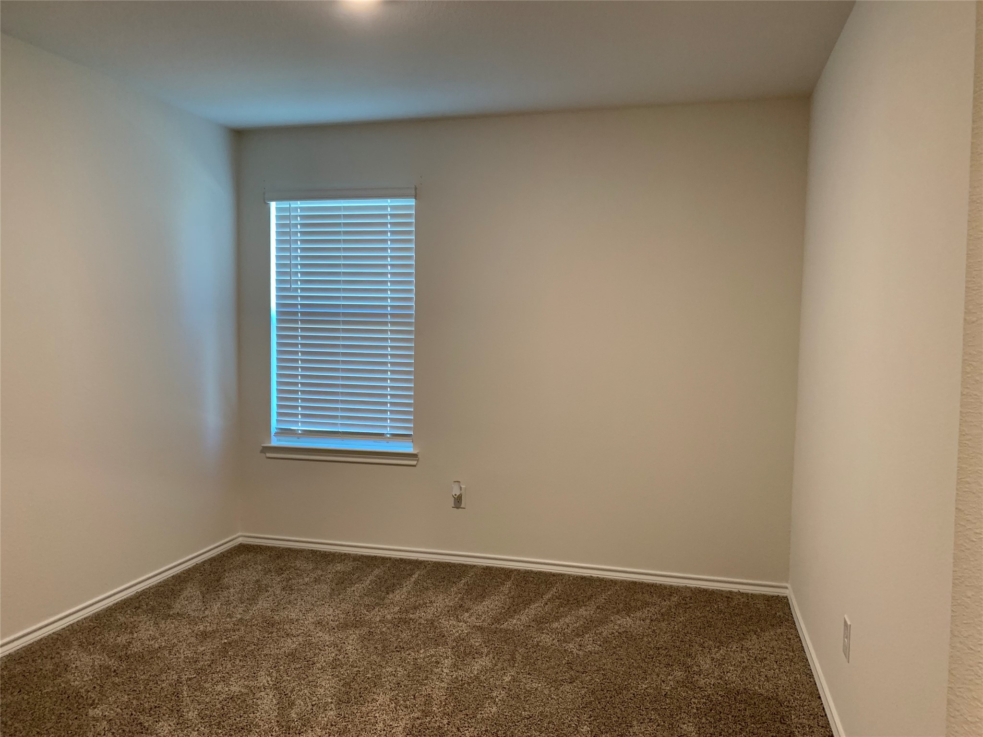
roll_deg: -0.9
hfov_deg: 67.3
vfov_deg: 53.1
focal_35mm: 26
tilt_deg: -3.9
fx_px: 738
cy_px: 368
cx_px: 492
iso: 200
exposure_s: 1/60
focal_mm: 4.25
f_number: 1.8
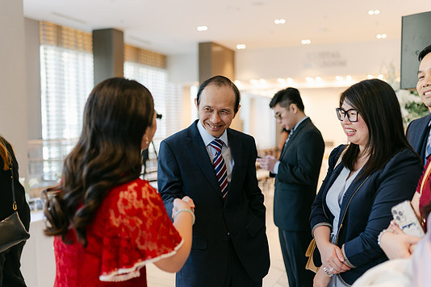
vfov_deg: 35.0
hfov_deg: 50.7
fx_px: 455
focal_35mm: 38
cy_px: 153
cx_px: 221
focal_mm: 35
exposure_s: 1/125
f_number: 1.4
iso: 100
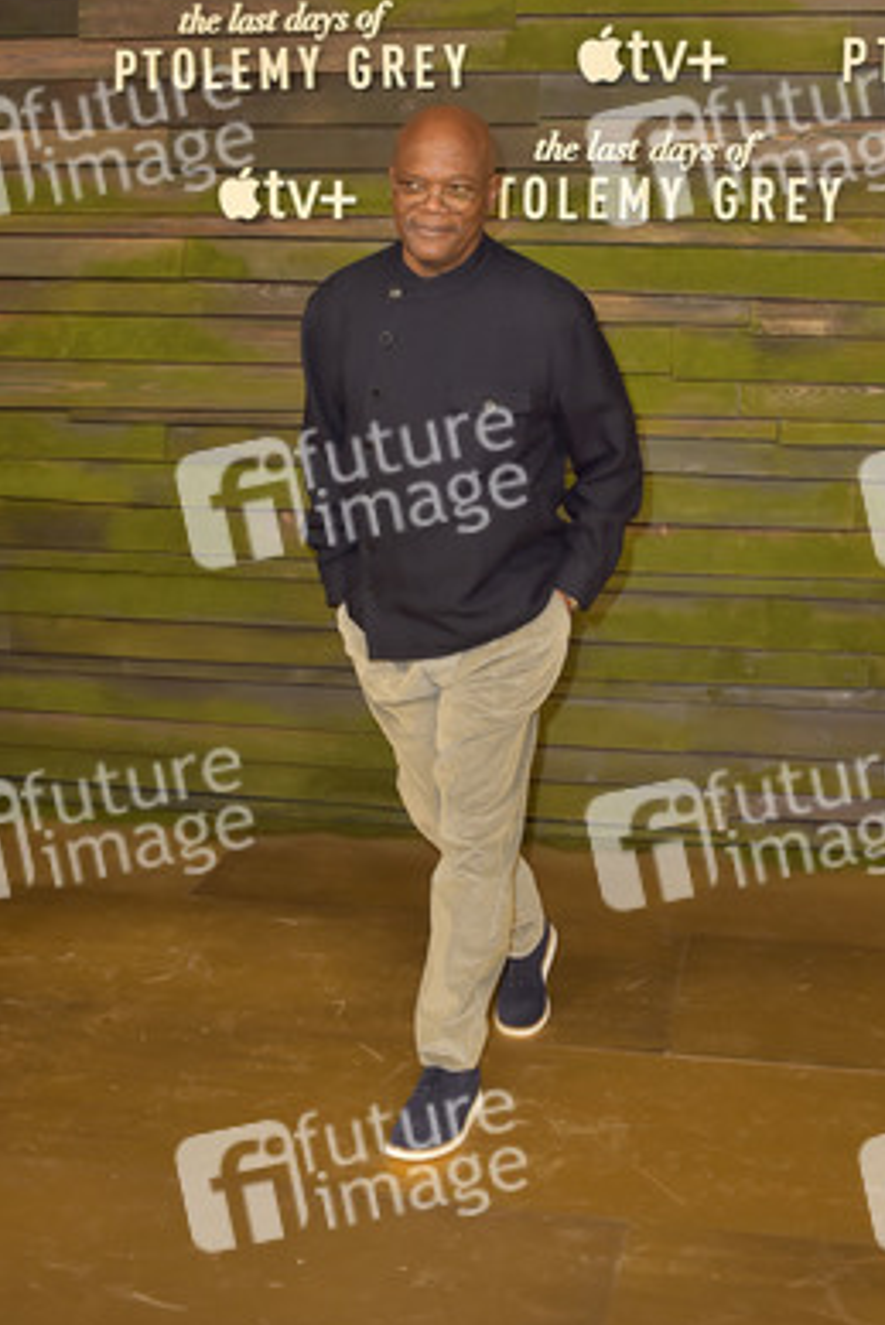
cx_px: 453
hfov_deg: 40.0
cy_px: 659
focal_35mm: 33
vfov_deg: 57.2
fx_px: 1216
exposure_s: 1/250
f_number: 7.1
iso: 500
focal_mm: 32
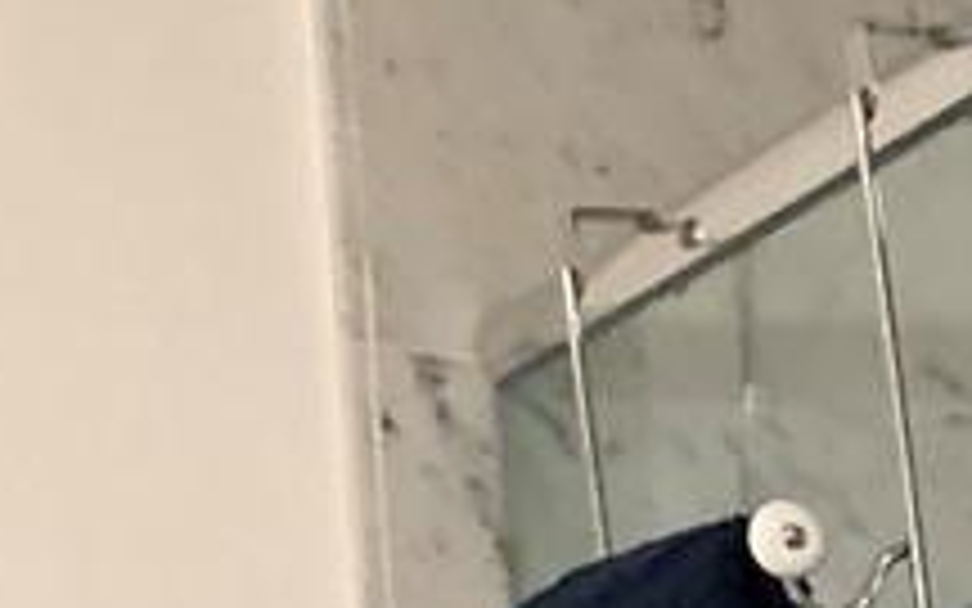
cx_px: 2740
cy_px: 2364
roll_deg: +1.1
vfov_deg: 5.3
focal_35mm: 220
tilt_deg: -4.9
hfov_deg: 8.3
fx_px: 5828
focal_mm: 3.99
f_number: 1.8
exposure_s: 1/17
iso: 40
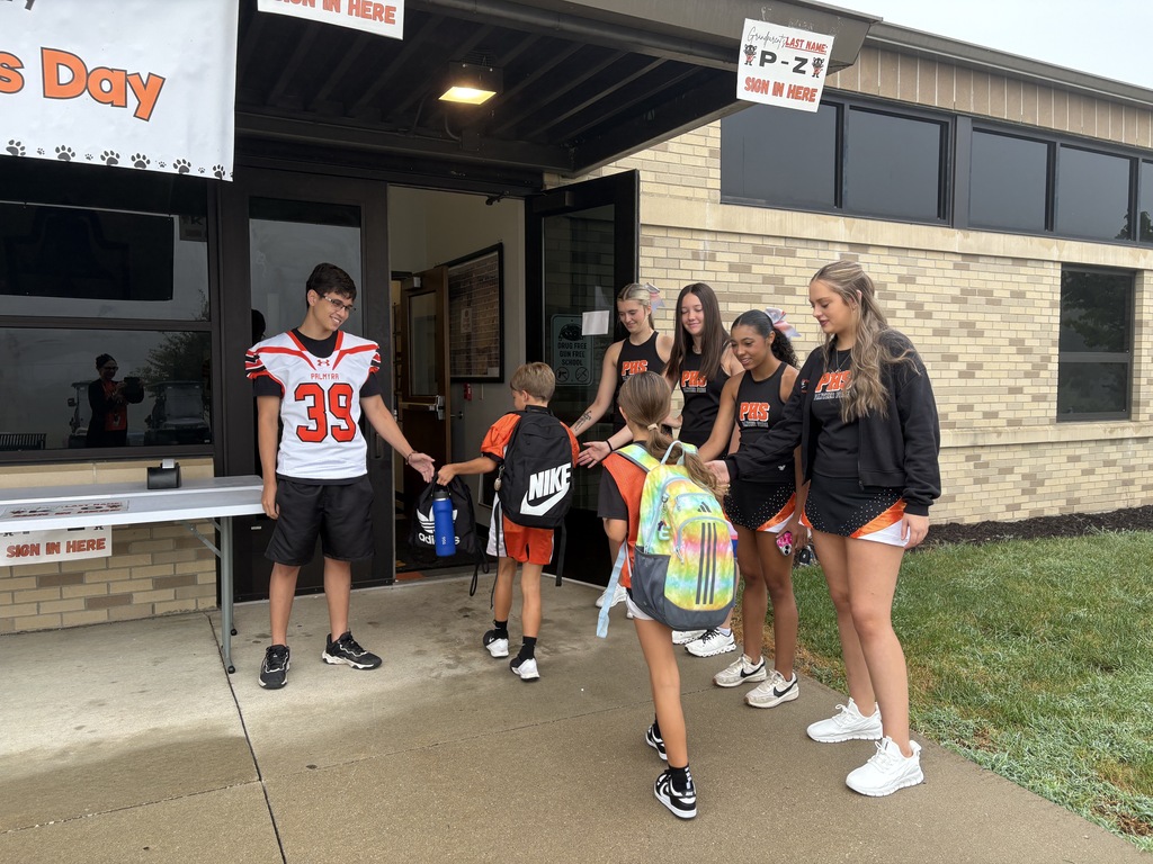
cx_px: 576
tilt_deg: -3.7
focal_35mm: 26
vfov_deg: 53.1
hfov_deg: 67.3
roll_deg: +0.5
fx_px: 866
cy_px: 432
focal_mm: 5.96
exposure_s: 1/121
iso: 50
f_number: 1.6
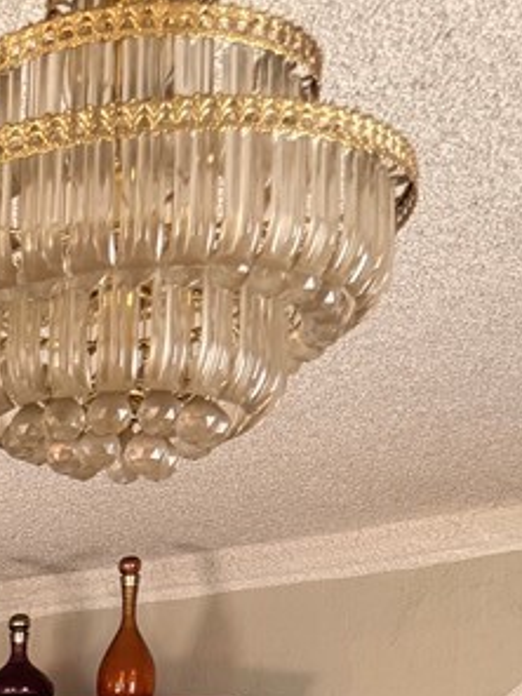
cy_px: 1082
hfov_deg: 15.8
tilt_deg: -5.9
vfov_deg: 19.9
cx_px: -336
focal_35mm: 83
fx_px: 1669
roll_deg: -1.0
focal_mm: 6.76
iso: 320
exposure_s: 1/60
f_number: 1.78
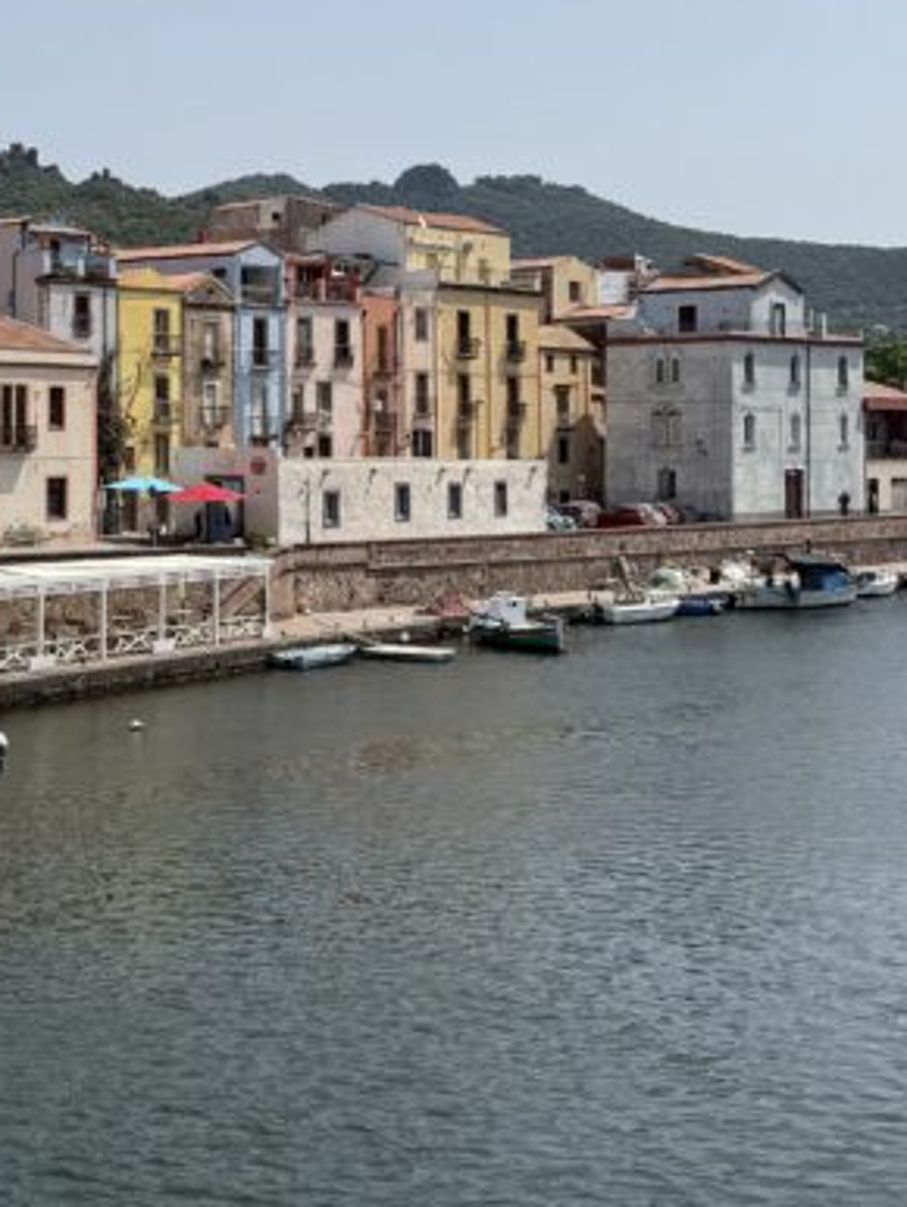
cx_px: 22
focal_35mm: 59
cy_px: 441
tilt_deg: +0.4
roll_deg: -0.6
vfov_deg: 32.5
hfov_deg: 23.9
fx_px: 2059
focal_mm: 6.76
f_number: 1.78
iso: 80
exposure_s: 1/7353
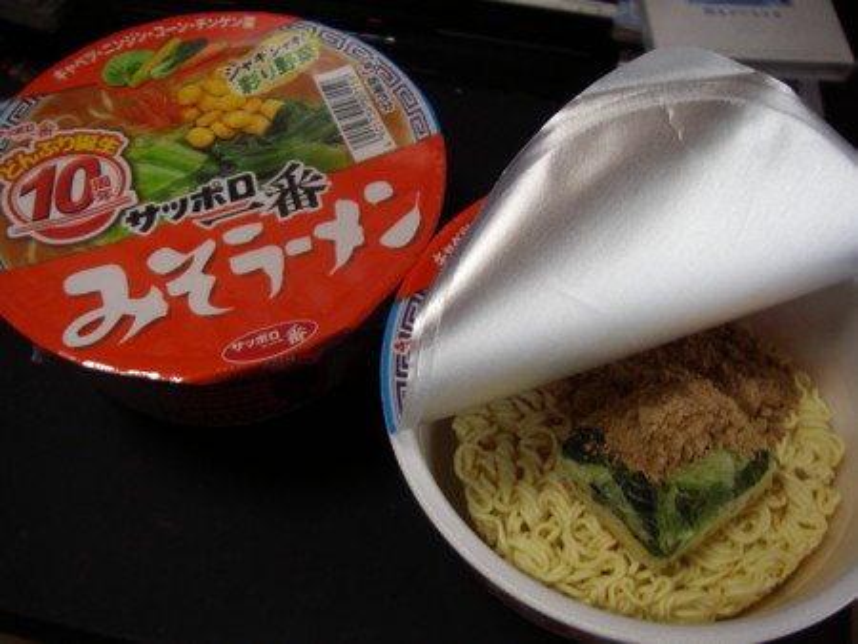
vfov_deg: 37.8
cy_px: 322
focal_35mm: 38
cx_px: 429
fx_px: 942
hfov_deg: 49.0
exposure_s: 1/30
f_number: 3.3
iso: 160
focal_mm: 6.3
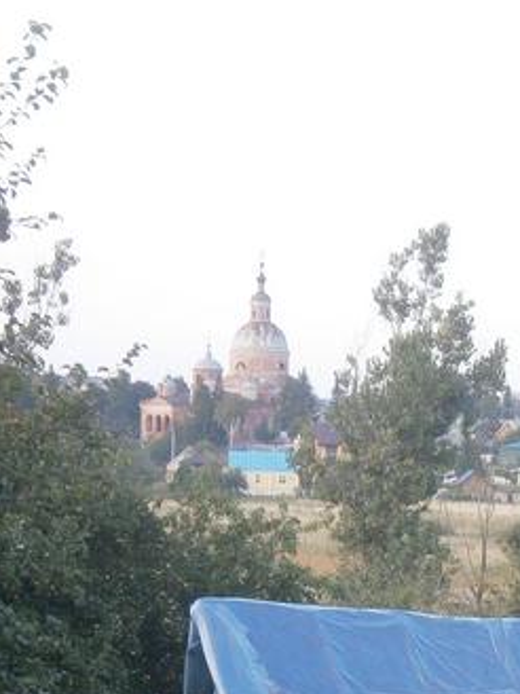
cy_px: 605
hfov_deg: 11.5
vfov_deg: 15.1
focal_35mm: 129
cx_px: 339
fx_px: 2584
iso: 80
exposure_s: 1/40
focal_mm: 8.3
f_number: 3.4
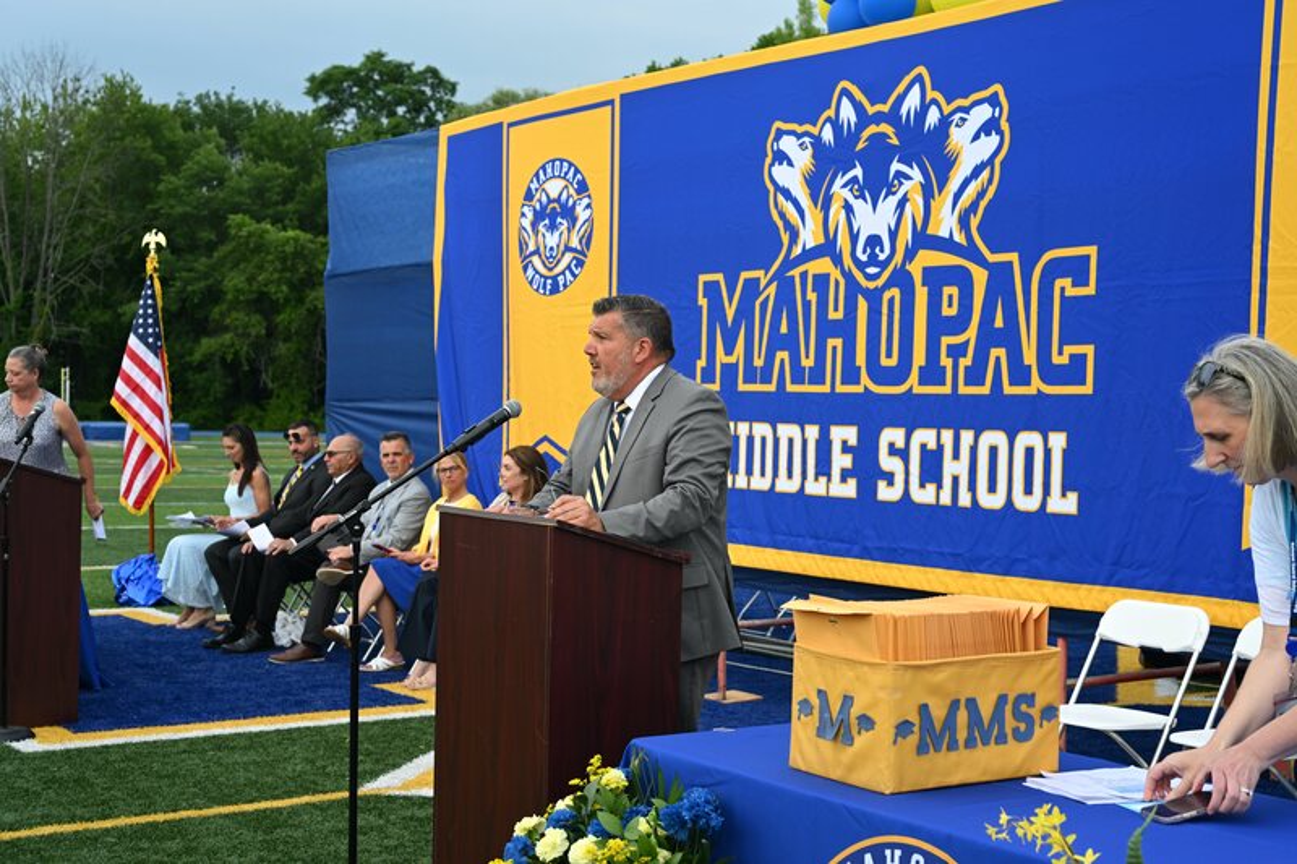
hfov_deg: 39.6
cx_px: 648
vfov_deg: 27.0
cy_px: 432
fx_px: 1801
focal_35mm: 50
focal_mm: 50
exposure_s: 1/500
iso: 400
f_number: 6.3
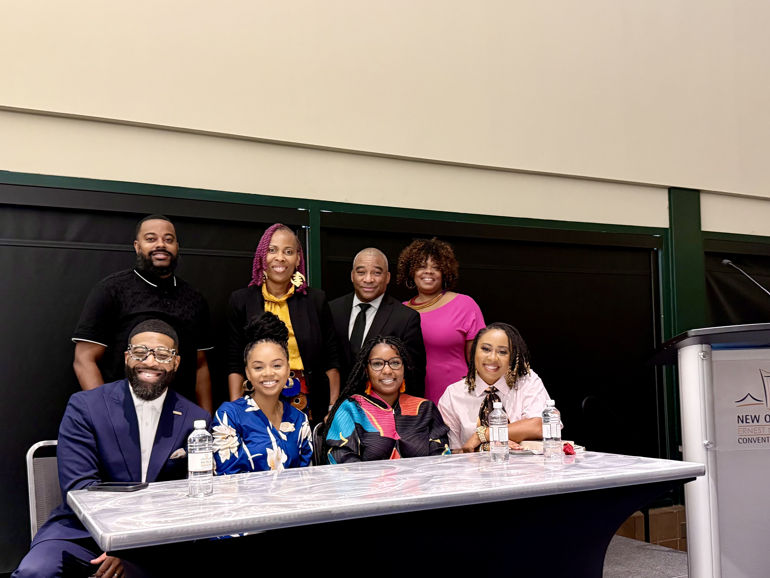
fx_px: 756
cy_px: 349
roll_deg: +3.0
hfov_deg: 54.0
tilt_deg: +2.3
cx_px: 375
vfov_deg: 41.6
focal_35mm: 34
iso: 640
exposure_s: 1/40
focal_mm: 6.76
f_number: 1.78
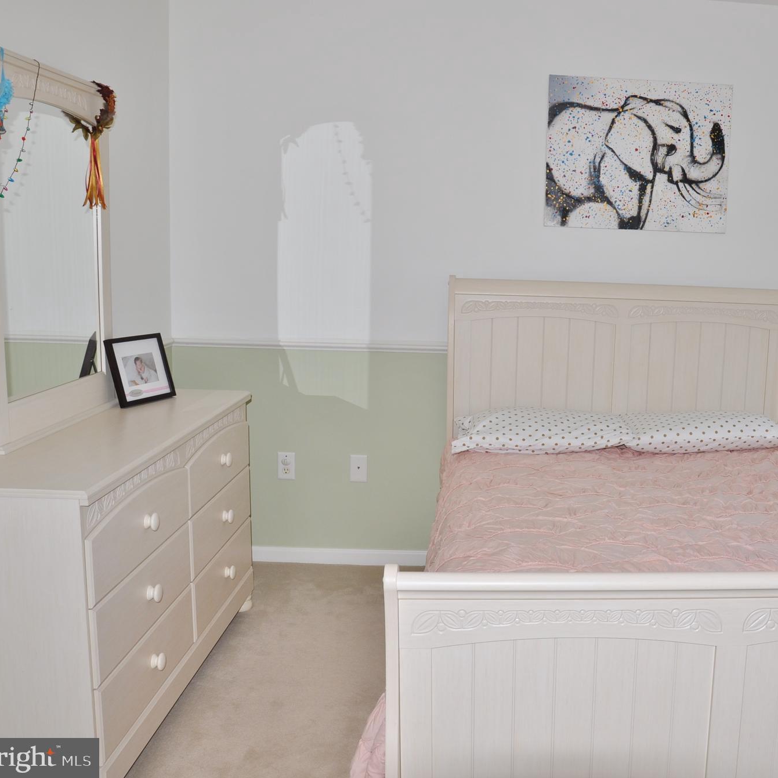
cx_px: 565
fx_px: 890
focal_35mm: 35
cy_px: 385
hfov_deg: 45.9
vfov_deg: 47.2
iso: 200
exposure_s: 1/60
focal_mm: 18
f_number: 8
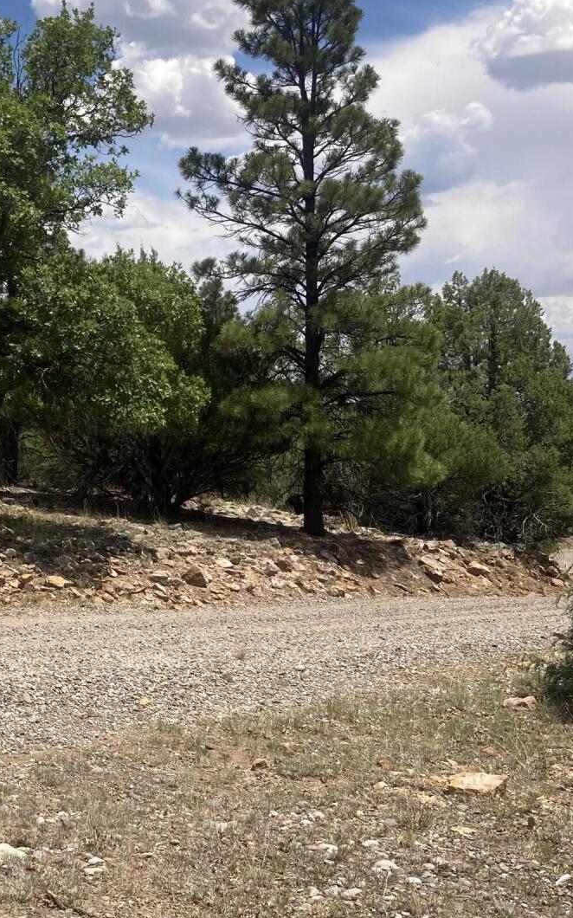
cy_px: 567
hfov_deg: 22.6
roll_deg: +2.0
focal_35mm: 56
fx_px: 1400
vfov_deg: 36.1
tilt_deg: -5.9
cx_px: 62
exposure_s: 1/2857
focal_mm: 3.99
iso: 20
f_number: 1.8
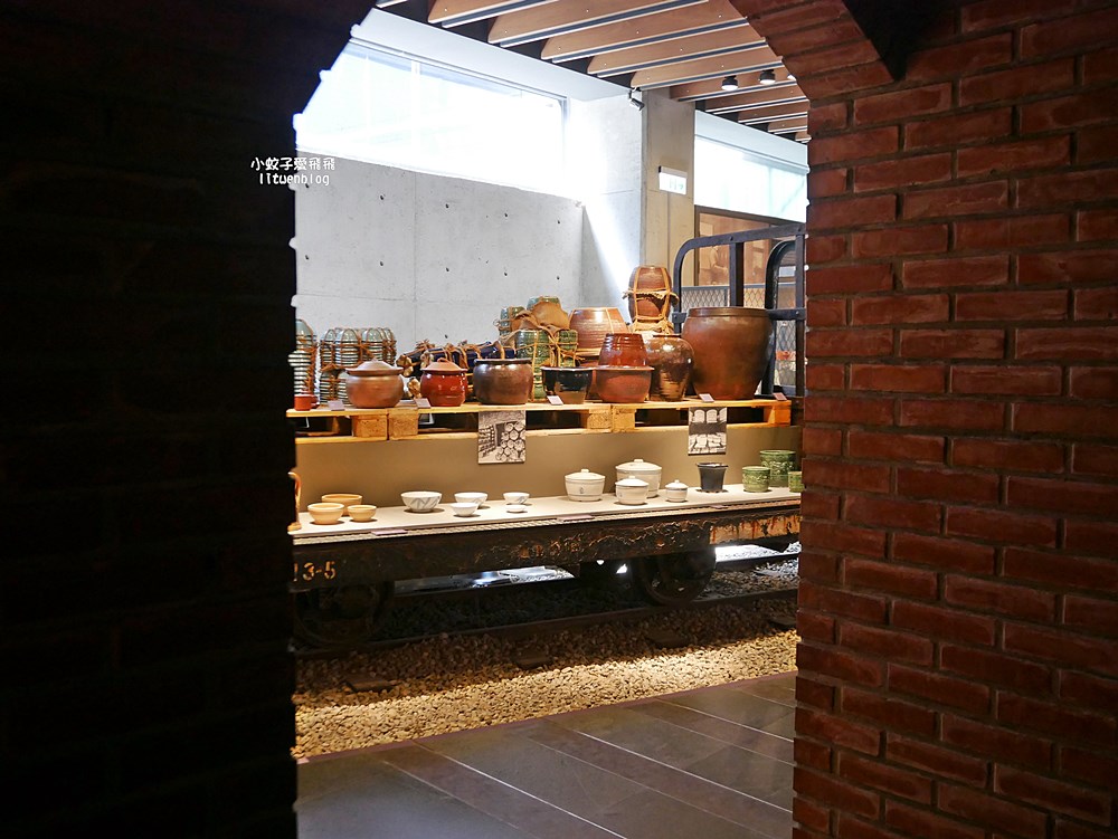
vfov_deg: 41.8
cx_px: 559
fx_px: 1099
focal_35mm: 34
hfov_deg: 53.9
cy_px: 420
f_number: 4.1
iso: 1250
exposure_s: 1/60
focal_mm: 17
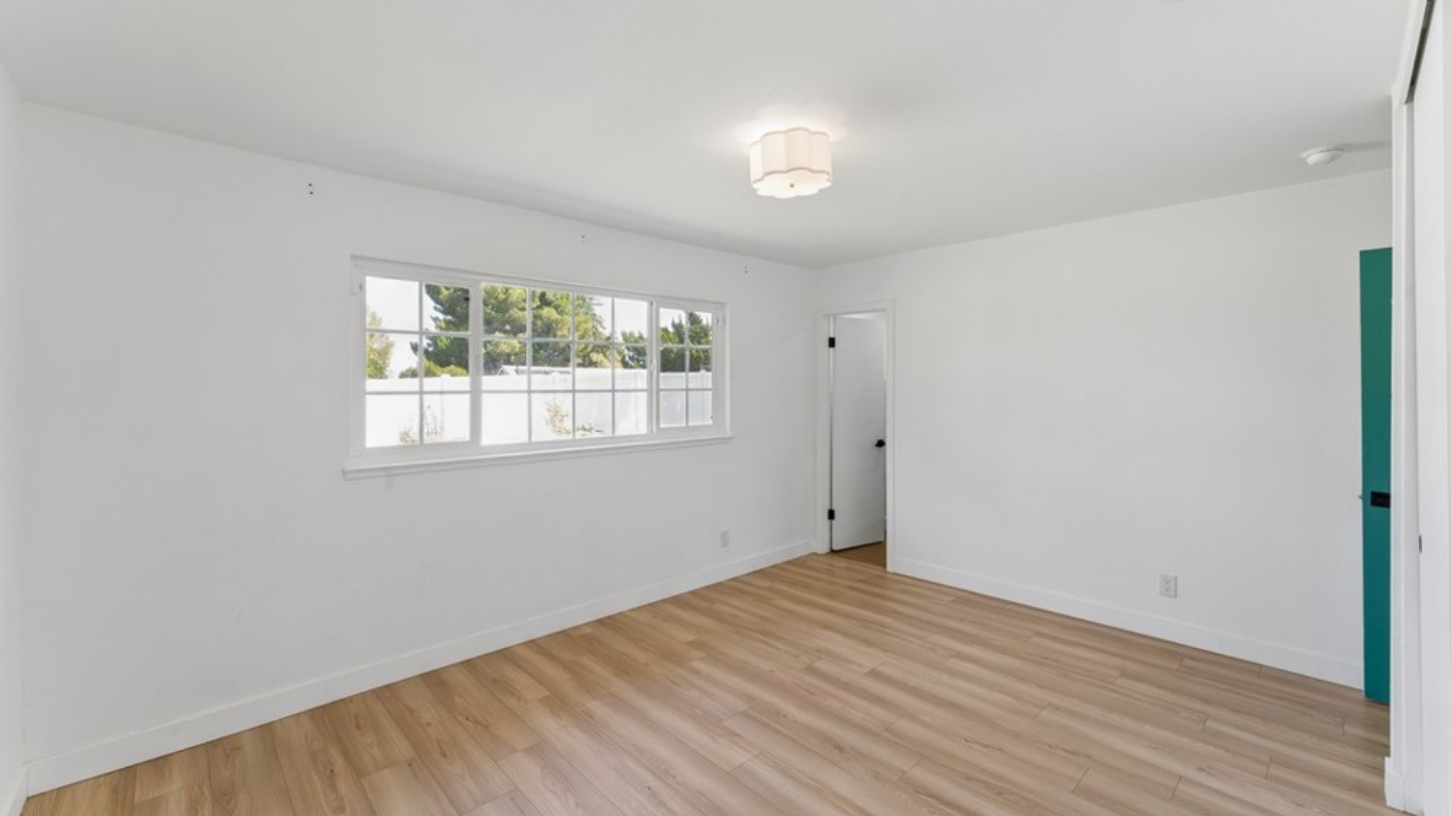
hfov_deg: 103.0
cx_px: 732
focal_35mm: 15
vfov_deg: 70.4
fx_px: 577
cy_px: 371
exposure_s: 1/1.67
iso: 100
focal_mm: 14
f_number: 13
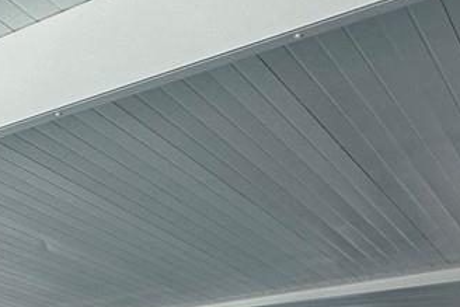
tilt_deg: +3.6
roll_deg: -2.5
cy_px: 486
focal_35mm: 71
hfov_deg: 24.5
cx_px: -153
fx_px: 908
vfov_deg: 17.0
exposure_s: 1/438
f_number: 2.2
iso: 40
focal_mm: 2.22
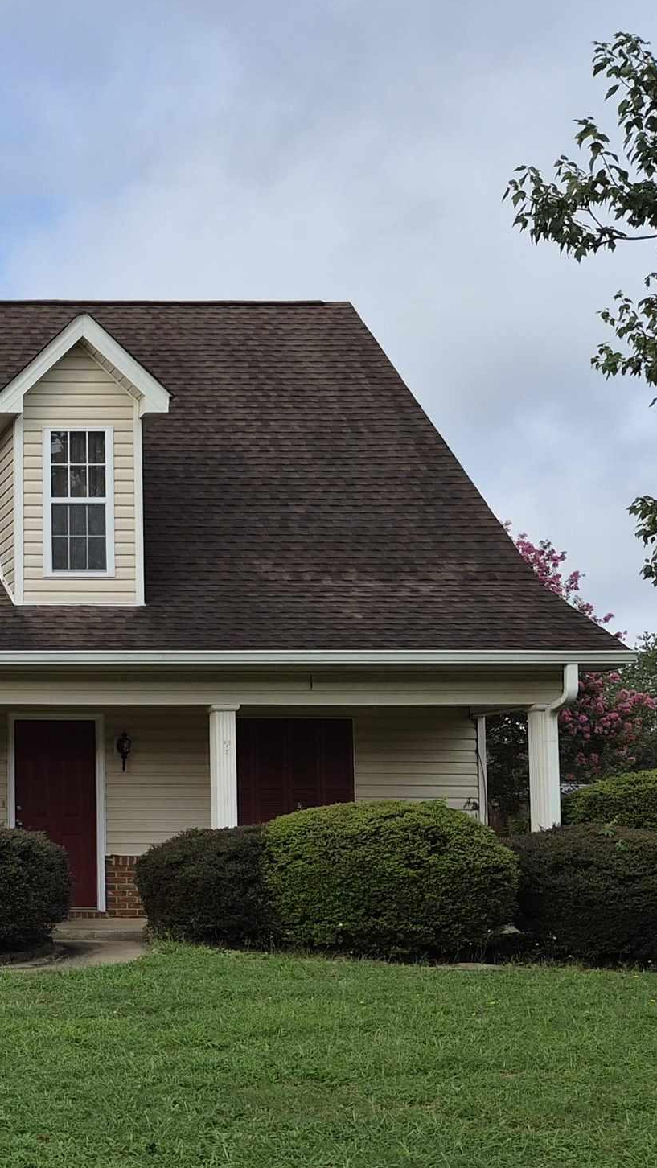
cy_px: 735
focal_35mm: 53
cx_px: -285
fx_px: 1641
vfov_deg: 38.9
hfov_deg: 20.0
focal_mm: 5.4
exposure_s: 1/4416
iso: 80
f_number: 1.8
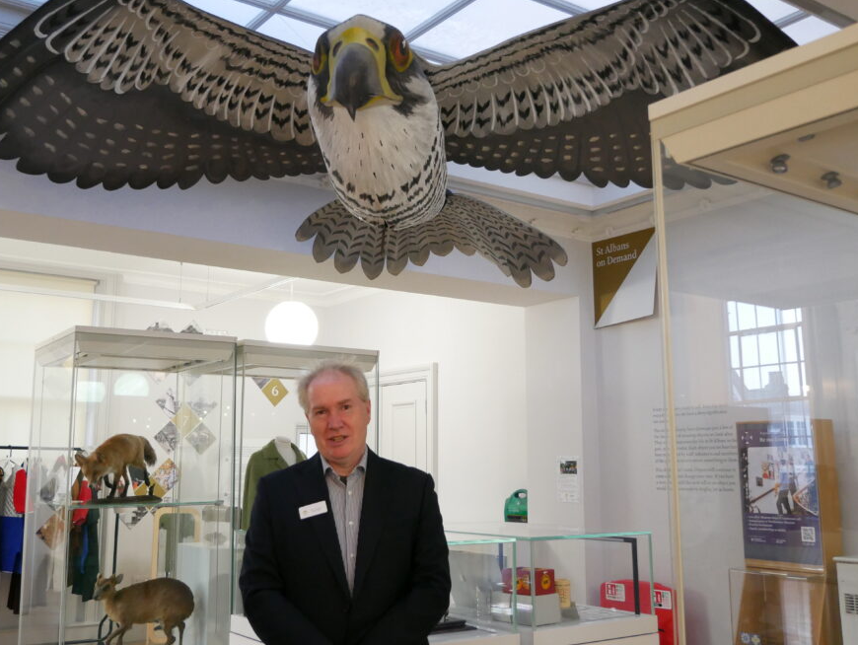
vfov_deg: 36.0
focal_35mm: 40
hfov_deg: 46.7
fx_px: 992
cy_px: 283
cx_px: 381
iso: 1600
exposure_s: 1/60
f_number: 3.8
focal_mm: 17
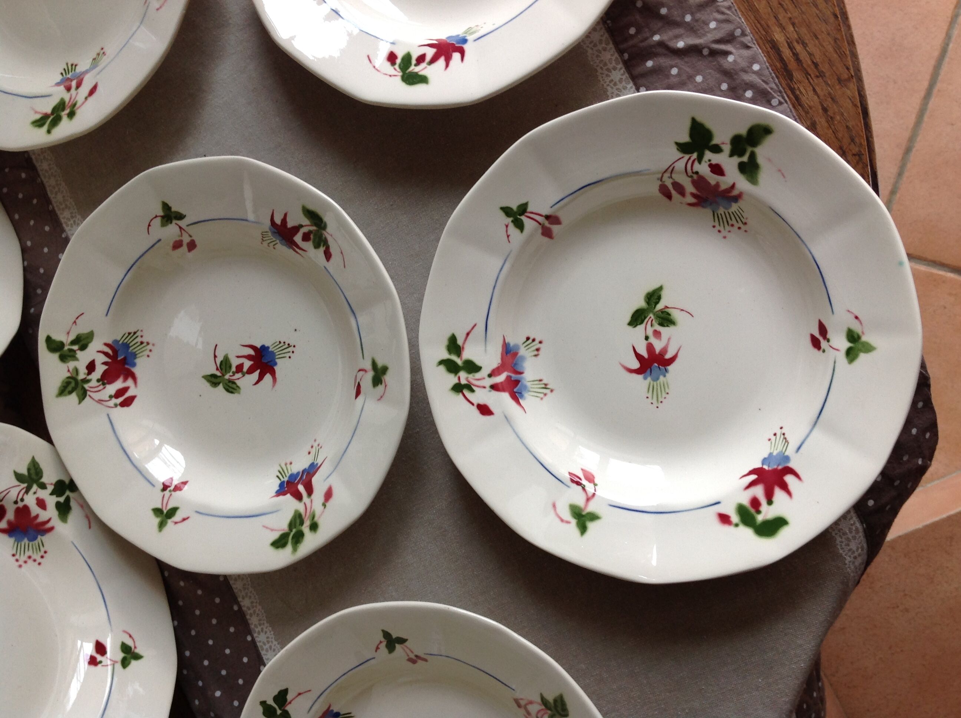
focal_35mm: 35
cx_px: 480
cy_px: 359
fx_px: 970
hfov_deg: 52.7
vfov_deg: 40.6
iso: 50
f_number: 2.4
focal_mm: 4.28
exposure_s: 1/17
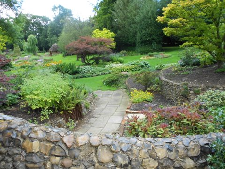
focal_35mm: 26
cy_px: 84
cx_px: 112
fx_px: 169
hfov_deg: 67.3
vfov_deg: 53.1
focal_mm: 4.6
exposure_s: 1/80
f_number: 3.2
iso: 80
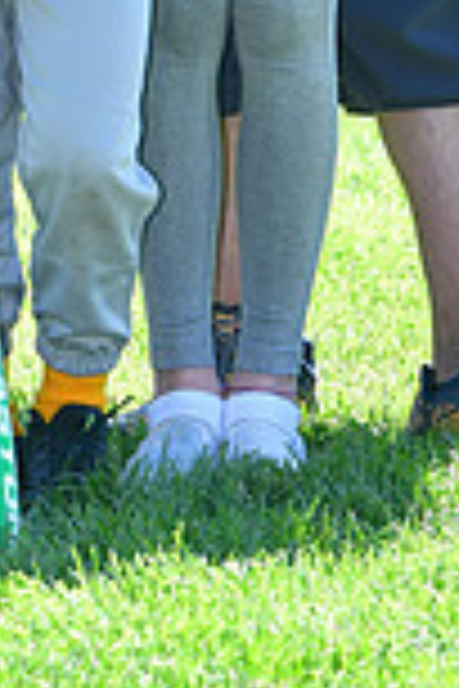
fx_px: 10900
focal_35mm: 570
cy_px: -589
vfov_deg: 3.6
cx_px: 151
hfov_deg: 2.4
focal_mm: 100
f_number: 6.3
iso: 400
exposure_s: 1/500
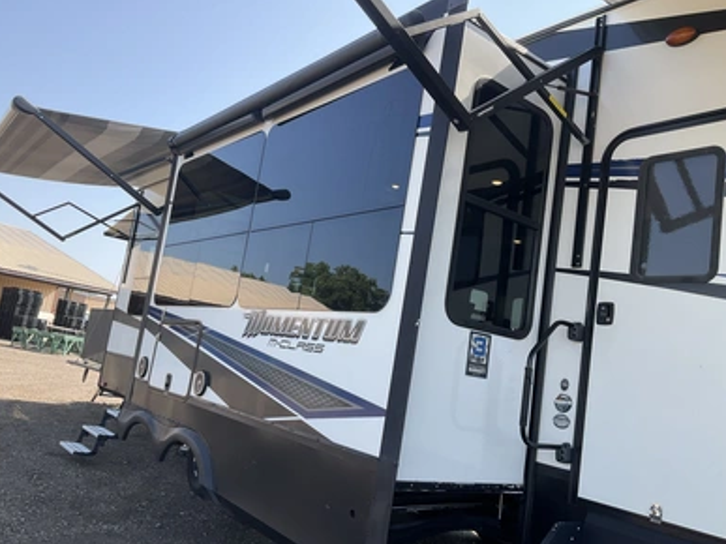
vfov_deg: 46.8
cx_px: 362
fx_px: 629
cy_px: 278
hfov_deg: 60.0
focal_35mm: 30
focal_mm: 3
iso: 25
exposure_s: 1/495
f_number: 1.8
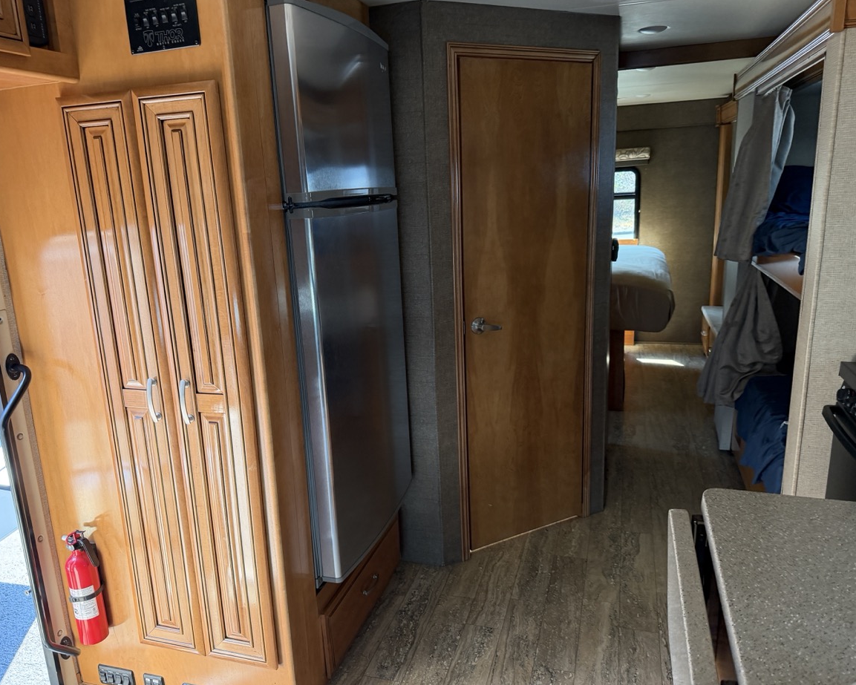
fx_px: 659
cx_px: 417
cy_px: 353
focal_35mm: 26
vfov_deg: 54.9
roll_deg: +4.0
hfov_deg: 66.0
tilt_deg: -15.3
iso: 200
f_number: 1.78
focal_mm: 6.76
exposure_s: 1/91
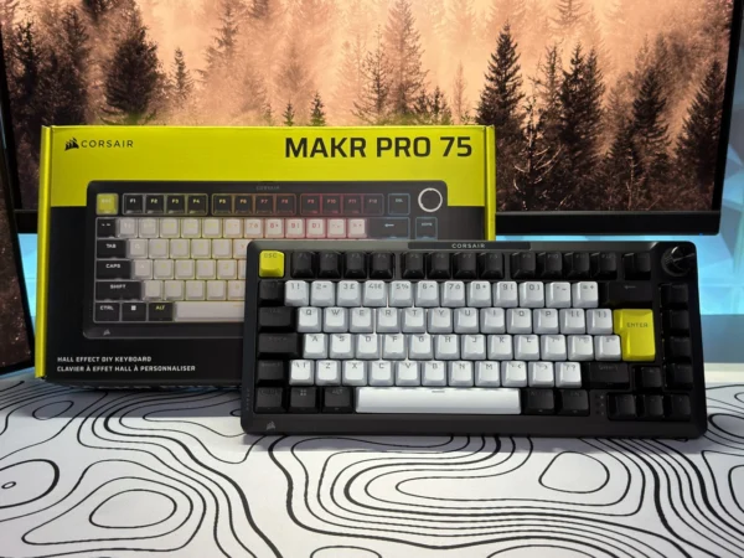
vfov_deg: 38.7
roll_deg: +0.2
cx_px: 372
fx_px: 795
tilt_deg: -14.1
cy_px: 279
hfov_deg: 50.1
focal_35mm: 37
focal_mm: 6.76
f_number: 1.78
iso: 160
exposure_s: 1/52
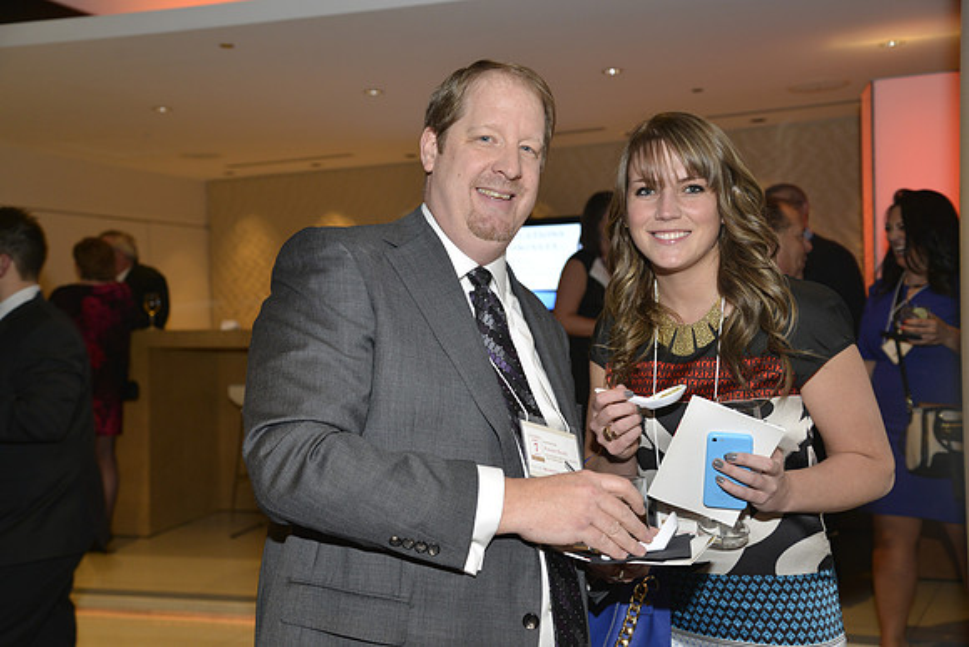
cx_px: 484
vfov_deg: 36.9
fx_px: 969
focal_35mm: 36
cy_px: 324
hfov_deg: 53.1
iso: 800
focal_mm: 36
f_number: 4
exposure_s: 1/60
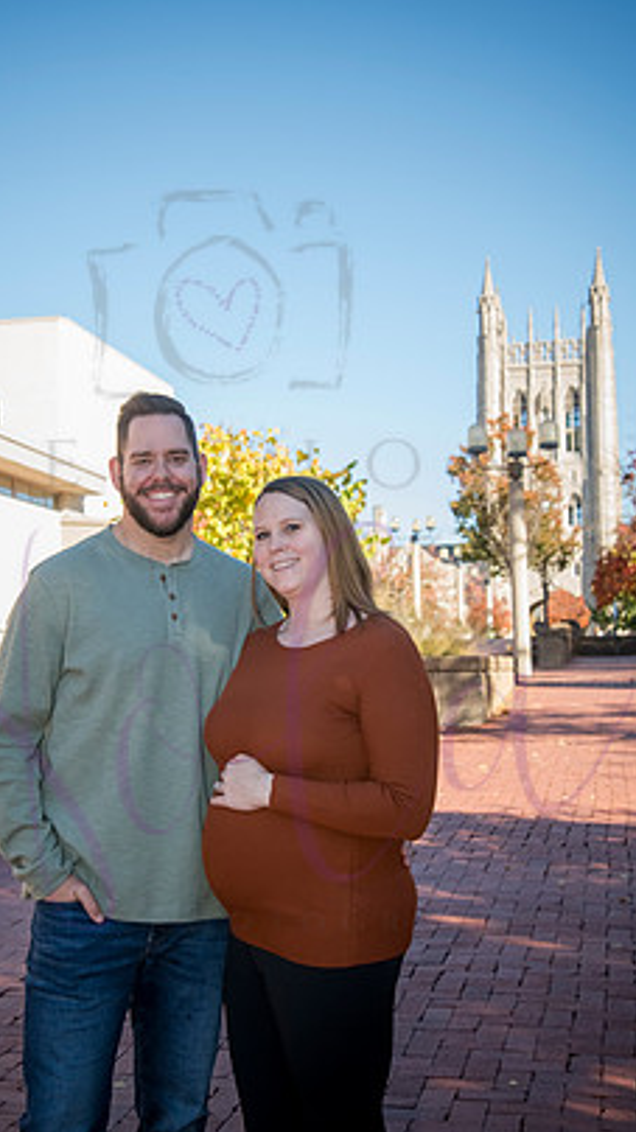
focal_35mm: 56
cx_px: 230
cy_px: 563
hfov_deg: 21.4
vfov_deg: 37.2
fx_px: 1680
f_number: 6.3
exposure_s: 1/640
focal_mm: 48
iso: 640
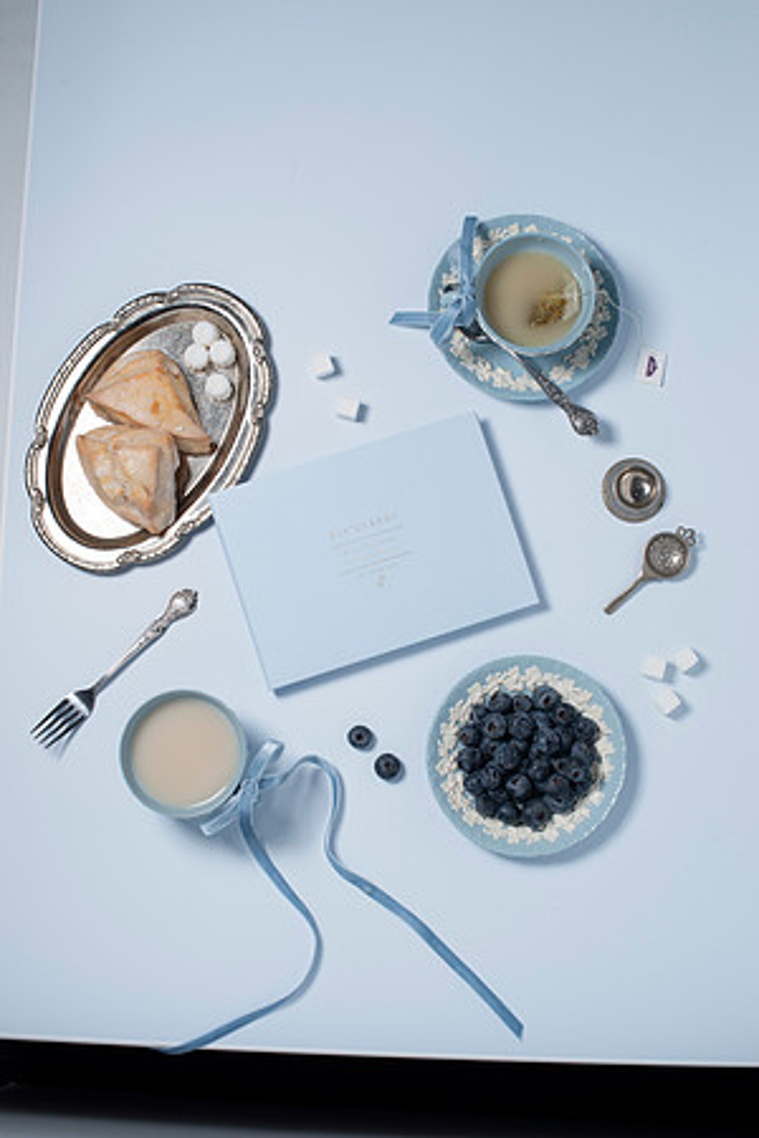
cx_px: 380
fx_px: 1581
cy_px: 569
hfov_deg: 27.0
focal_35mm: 50
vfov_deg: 39.6
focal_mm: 50
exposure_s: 1/200
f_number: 11
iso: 200
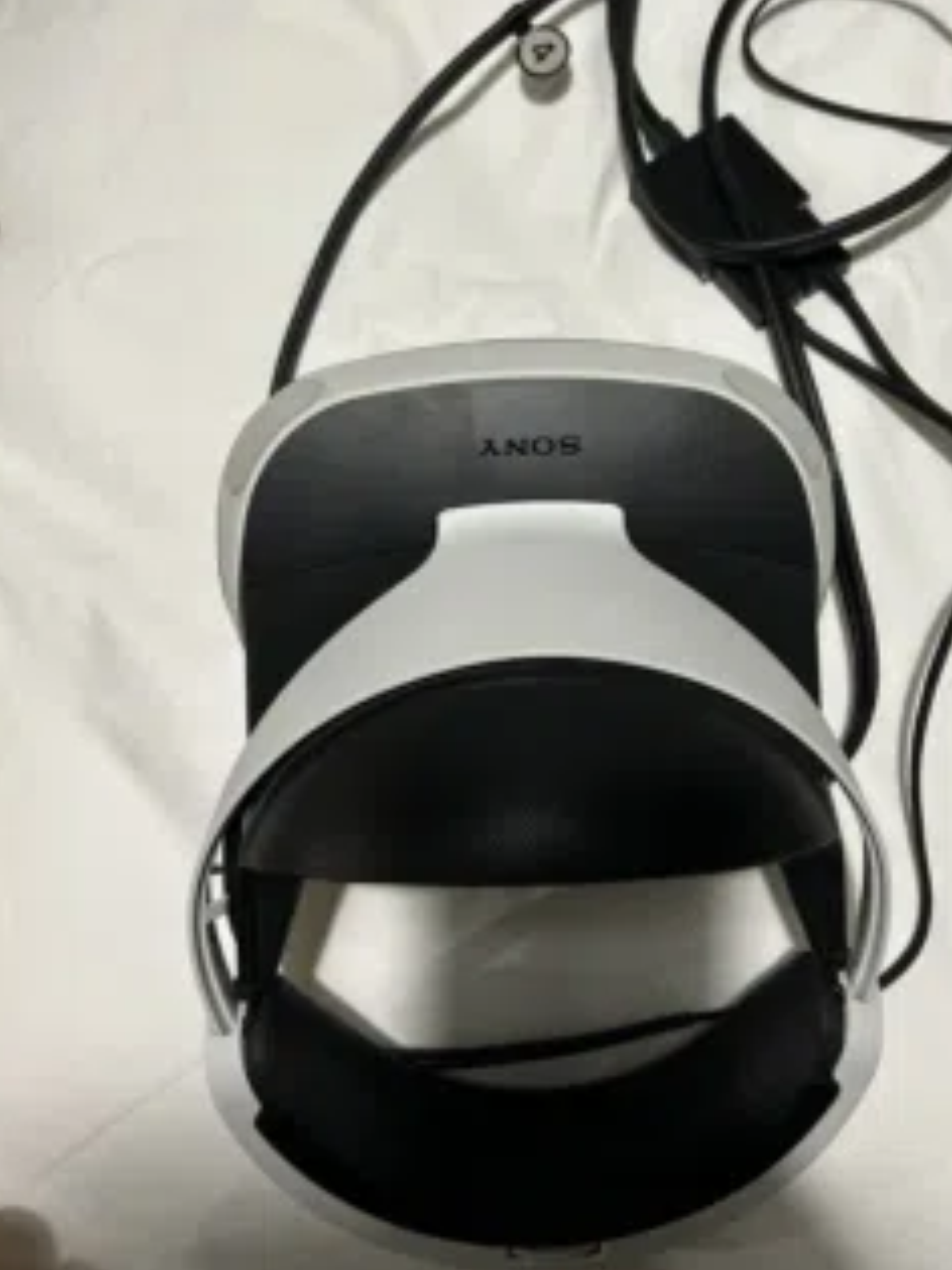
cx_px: 561
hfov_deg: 42.8
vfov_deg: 55.3
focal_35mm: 33
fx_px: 1211
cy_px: 577
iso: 125
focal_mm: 5.7
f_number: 1.5
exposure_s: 1/60
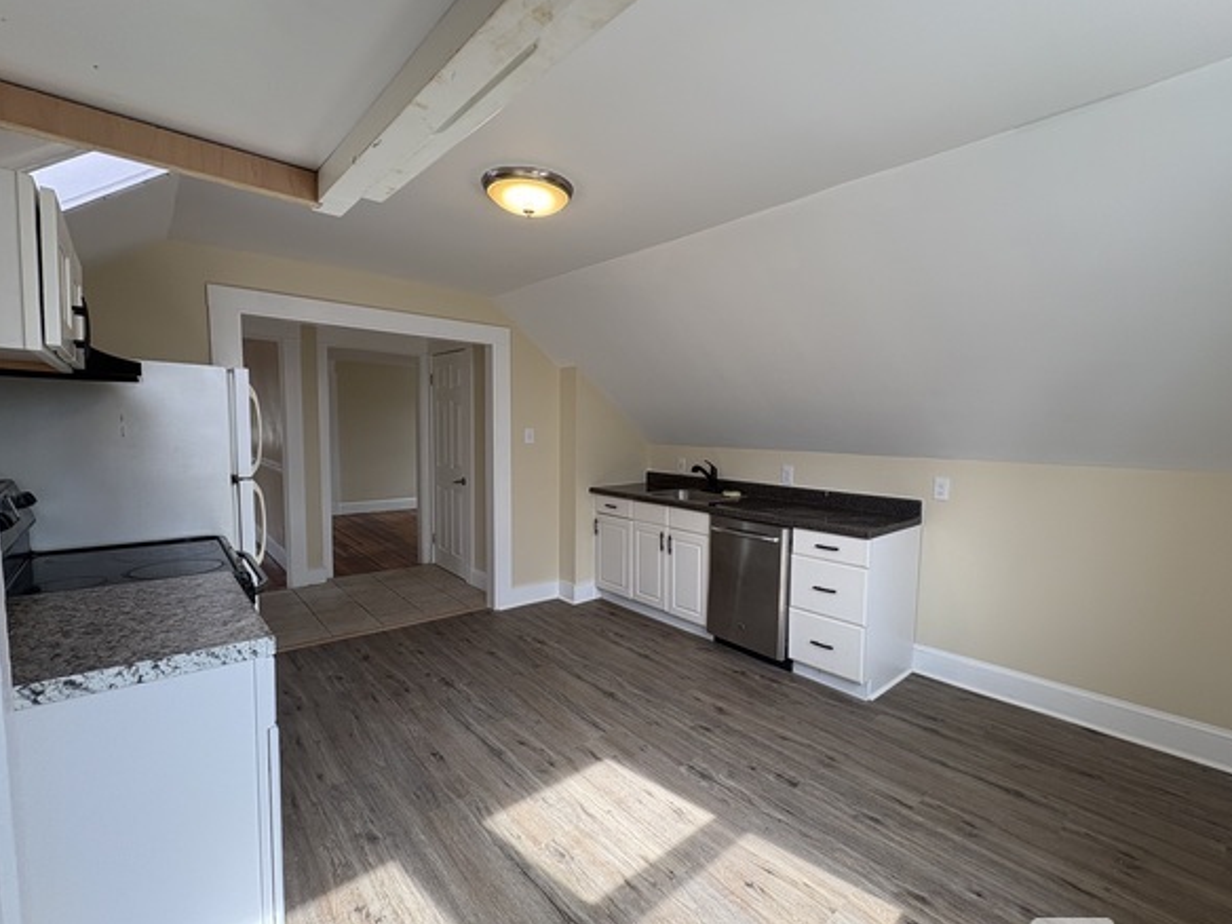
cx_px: 668
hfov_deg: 94.3
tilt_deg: -5.8
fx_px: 569
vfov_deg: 78.1
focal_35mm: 16
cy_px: 475
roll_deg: -1.2
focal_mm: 2.22
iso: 64
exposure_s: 1/120
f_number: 2.2
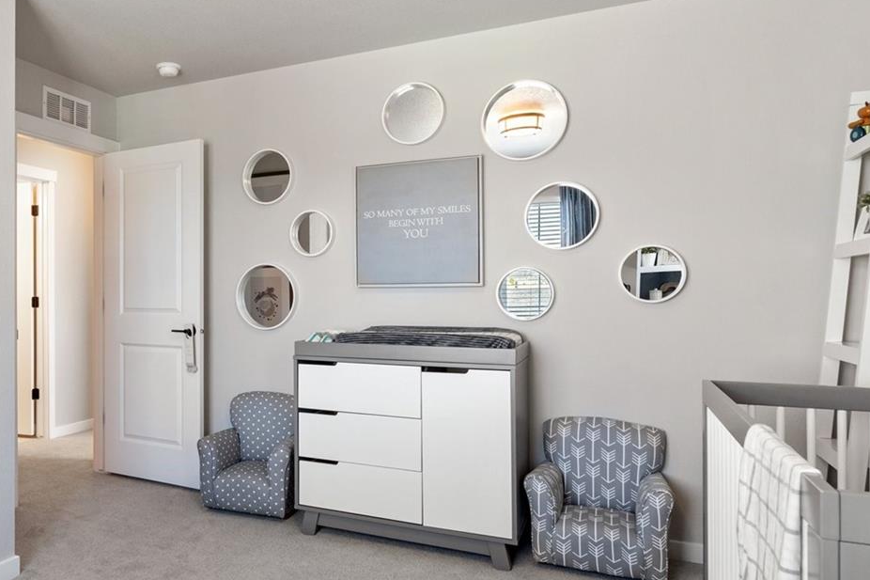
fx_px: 677
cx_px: 243
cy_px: 290
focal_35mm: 28
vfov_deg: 46.4
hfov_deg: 62.6
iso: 500
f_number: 9
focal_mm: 16
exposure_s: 1/15
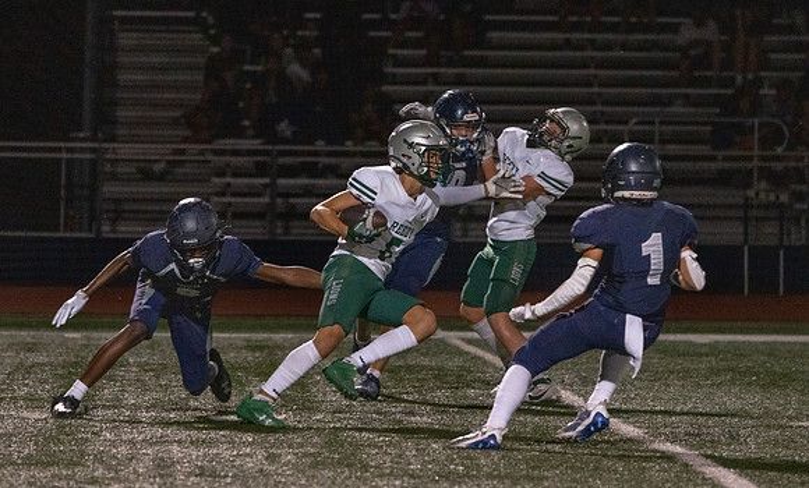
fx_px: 6964
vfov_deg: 4.0
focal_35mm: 319
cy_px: 242
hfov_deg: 6.6
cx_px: 342
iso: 20000
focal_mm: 253
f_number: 5.6
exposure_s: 1/1000
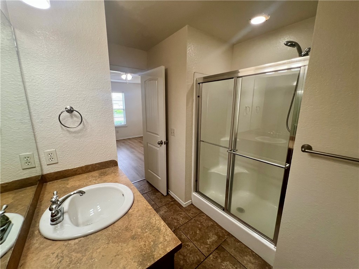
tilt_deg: -11.4
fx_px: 135
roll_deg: +0.2
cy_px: 134
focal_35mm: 13
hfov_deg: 106.2
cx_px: 180
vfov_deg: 89.9
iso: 160
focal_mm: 1.57
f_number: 1.8
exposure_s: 1/60
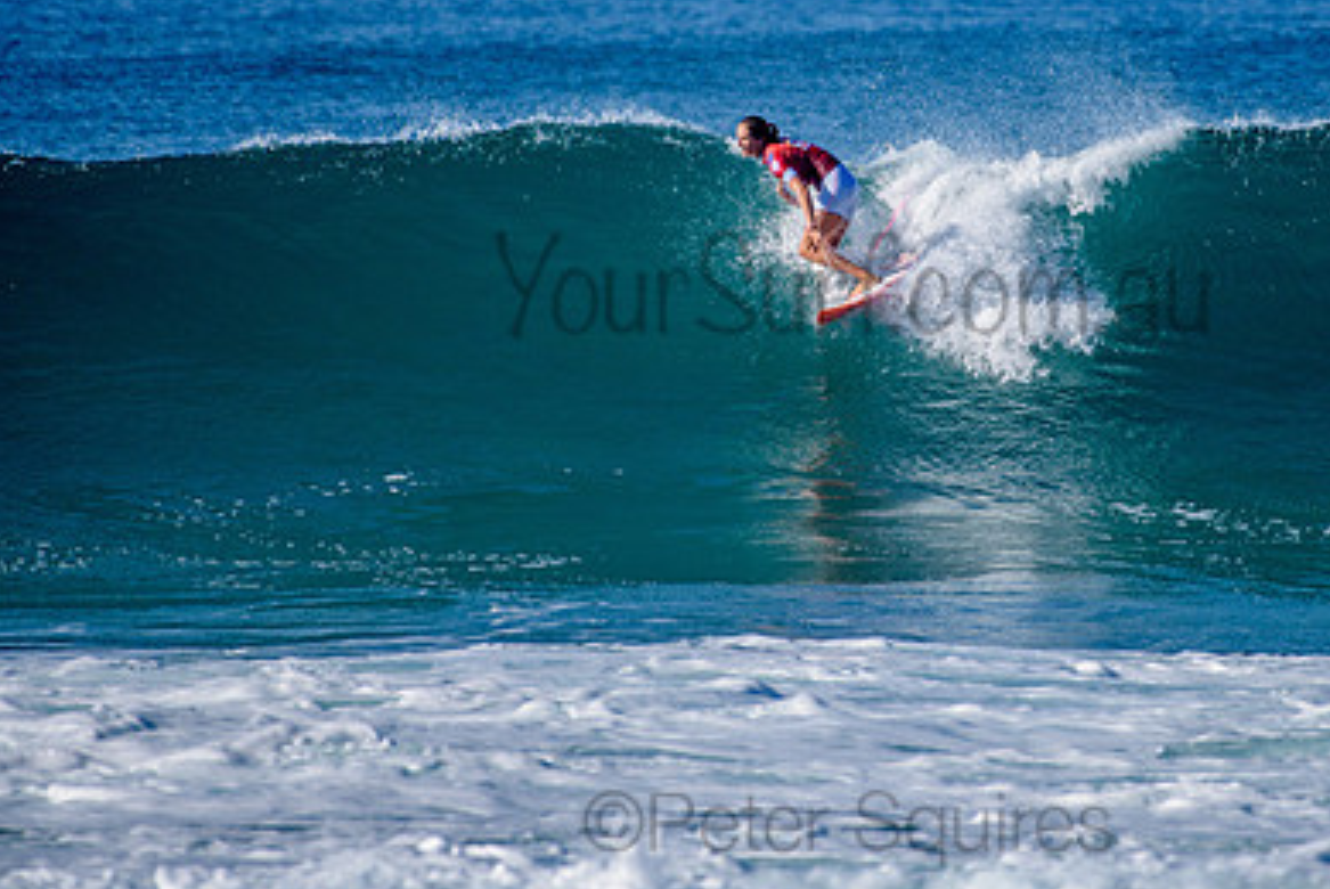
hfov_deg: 2.8
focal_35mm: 745
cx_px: 848
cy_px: 255
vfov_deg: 1.8
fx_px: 27543
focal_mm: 500
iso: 140
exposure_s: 1/1600
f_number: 5.6
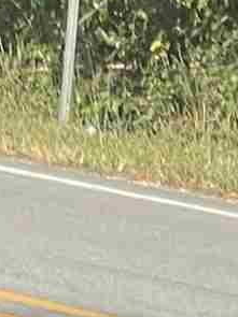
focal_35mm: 667
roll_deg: -0.5
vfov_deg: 2.9
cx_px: 31
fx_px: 6119
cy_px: -782
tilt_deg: +3.2
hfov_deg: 2.2
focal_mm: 7.5
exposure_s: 1/386
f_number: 2.2
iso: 20
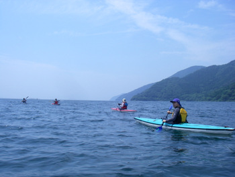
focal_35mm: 38
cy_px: 88
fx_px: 258
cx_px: 118
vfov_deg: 37.8
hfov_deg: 48.9
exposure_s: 1/250
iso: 64
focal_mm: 6.3
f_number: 6.6
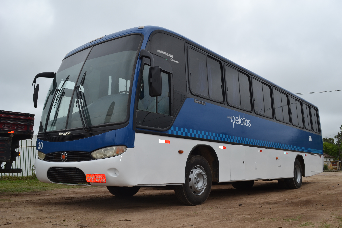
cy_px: 114
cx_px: 171
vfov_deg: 40.0
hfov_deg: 57.2
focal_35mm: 33
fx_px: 313
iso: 100
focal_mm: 22
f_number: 7.1
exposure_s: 1/200
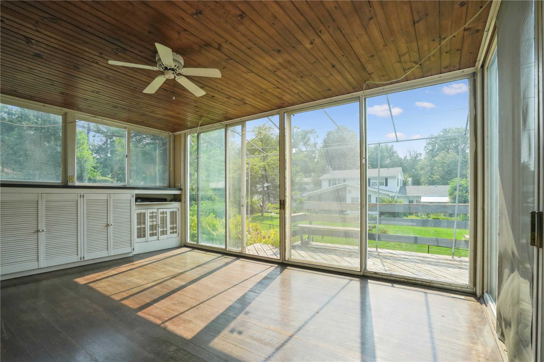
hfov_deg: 96.7
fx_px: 242
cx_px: 272
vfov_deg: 73.7
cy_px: 181
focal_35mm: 16
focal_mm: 16
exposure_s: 1/640
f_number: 9
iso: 500
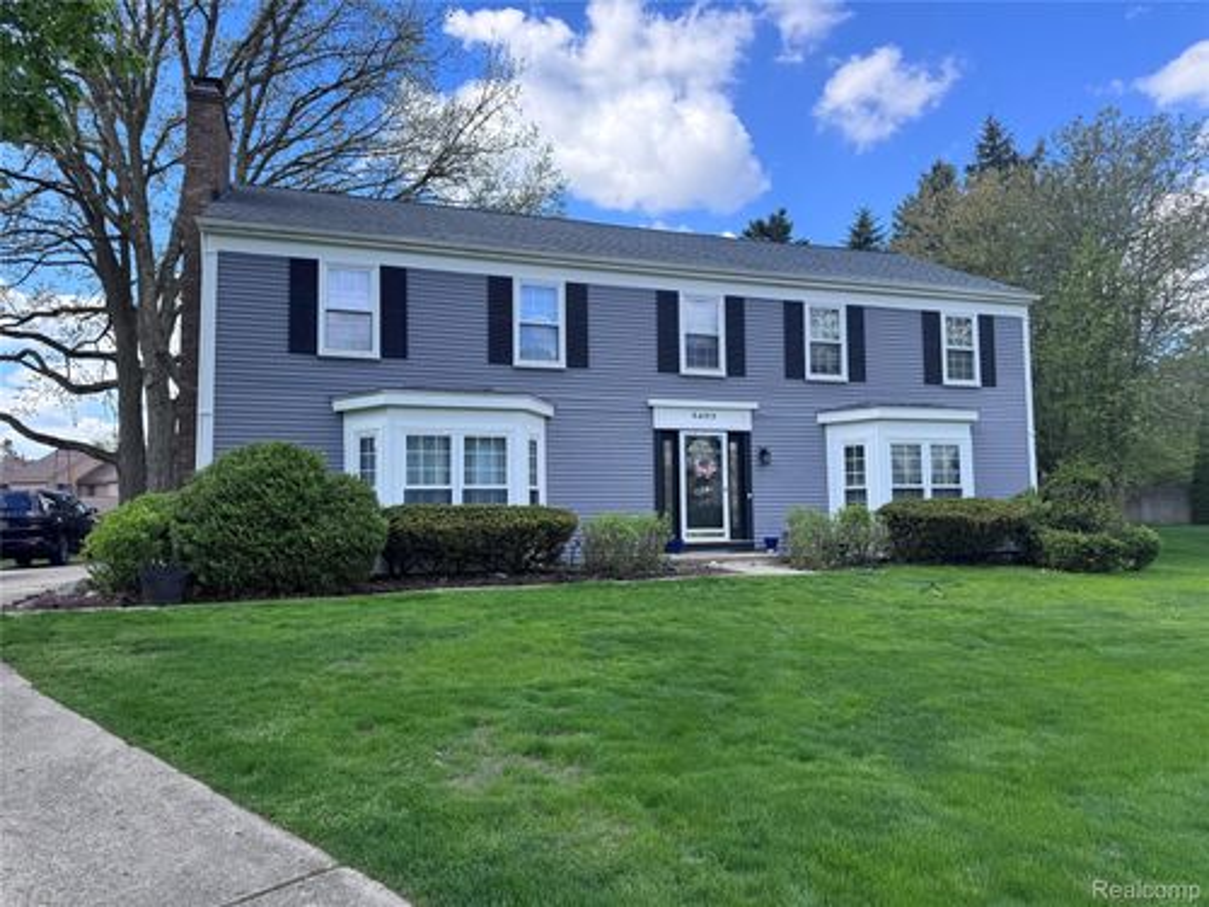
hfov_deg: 71.6
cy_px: 454
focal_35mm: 24
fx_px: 838
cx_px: 604
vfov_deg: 56.8
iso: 80
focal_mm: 6.76
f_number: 1.78
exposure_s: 1/1395
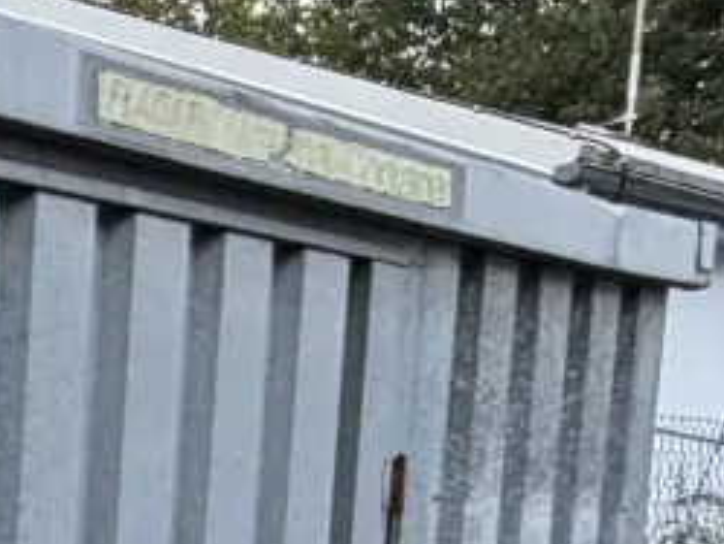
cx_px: -270
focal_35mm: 108
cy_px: 940
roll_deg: -2.2
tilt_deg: -9.6
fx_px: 2260
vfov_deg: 12.6
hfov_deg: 16.9
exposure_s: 1/121
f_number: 2.2
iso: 160
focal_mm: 2.22
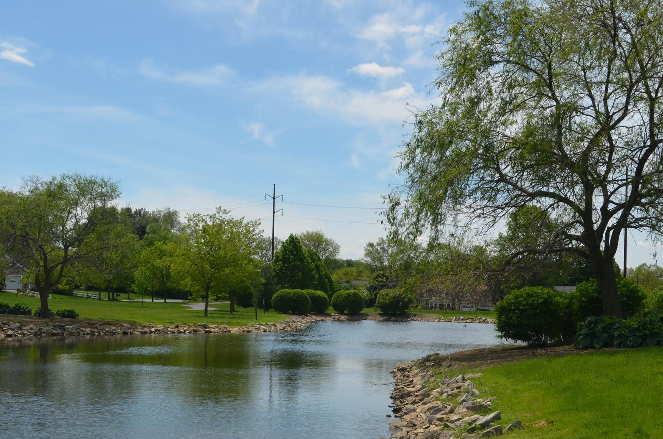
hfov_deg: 32.4
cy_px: 263
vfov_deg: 21.8
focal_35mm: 62
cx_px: 314
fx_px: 1139
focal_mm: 32
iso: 100
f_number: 9
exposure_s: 1/320
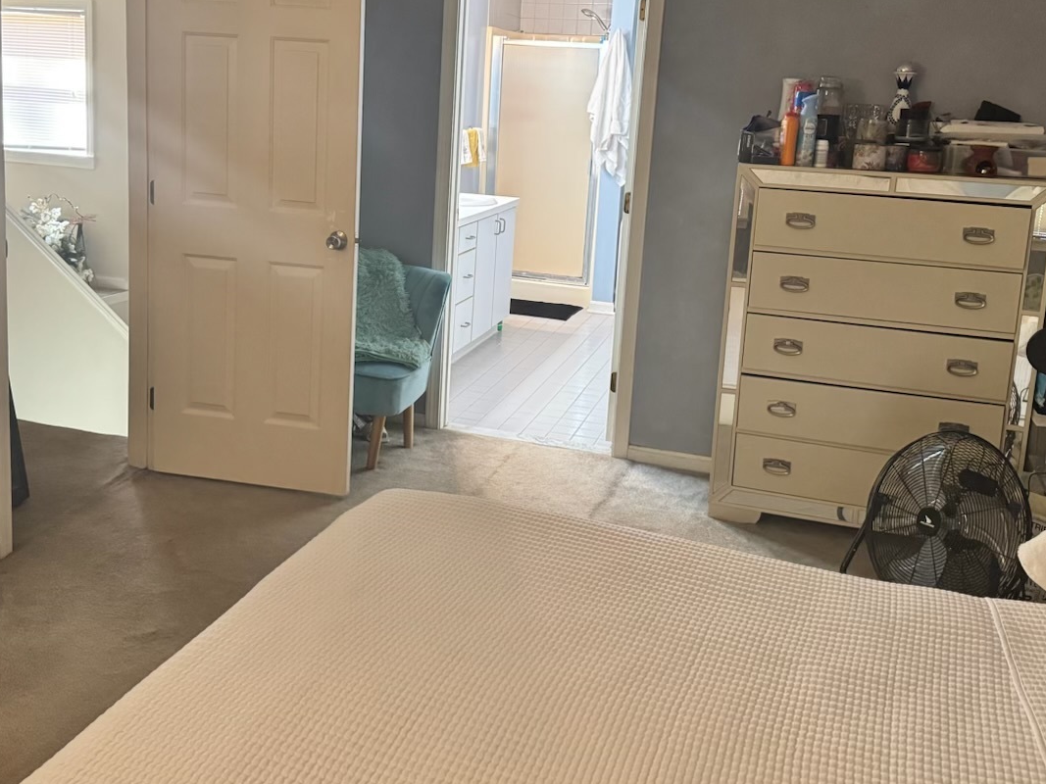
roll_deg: -2.9
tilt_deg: -10.2
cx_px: 473
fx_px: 1088
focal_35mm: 36
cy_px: 269
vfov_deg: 39.2
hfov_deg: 51.3
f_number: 1.78
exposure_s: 1/60
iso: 640
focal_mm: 6.76
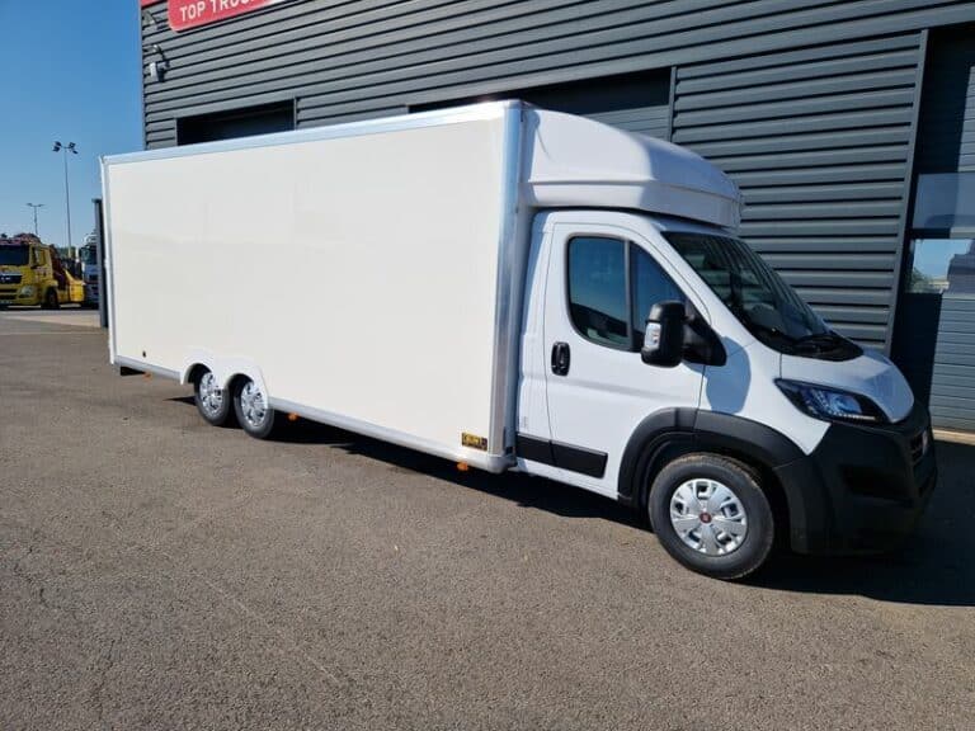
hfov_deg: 73.9
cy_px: 366
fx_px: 648
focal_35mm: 23
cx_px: 488
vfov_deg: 58.9
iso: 50
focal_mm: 5.4
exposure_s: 1/25641
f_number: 1.8
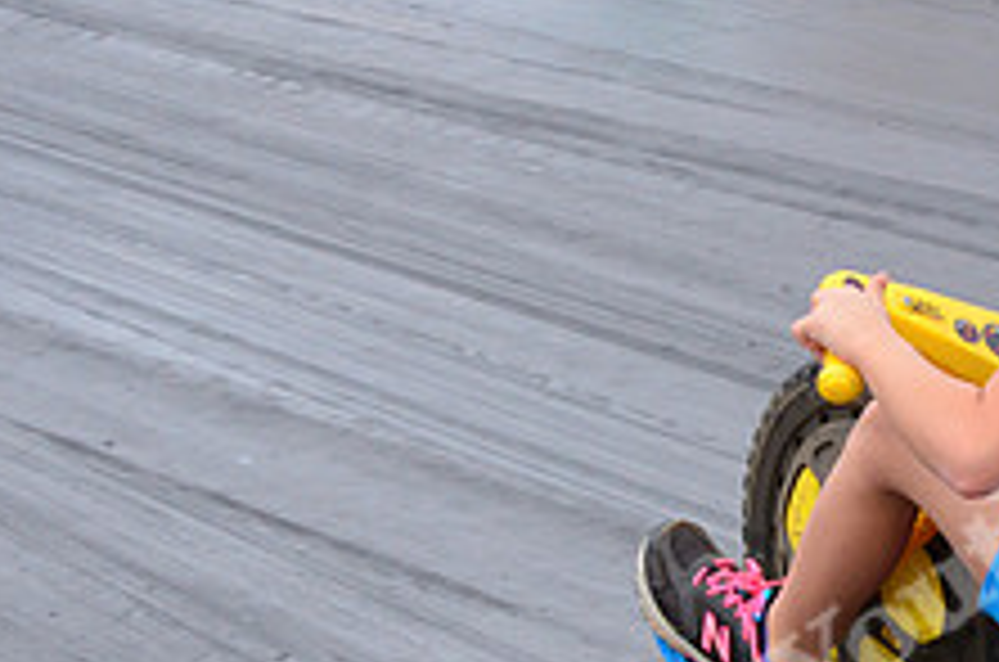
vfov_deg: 6.3
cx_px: 1174
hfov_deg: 9.5
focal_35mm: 215
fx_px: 5962
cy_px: 464
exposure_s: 1/500
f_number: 11
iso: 1000
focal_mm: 55
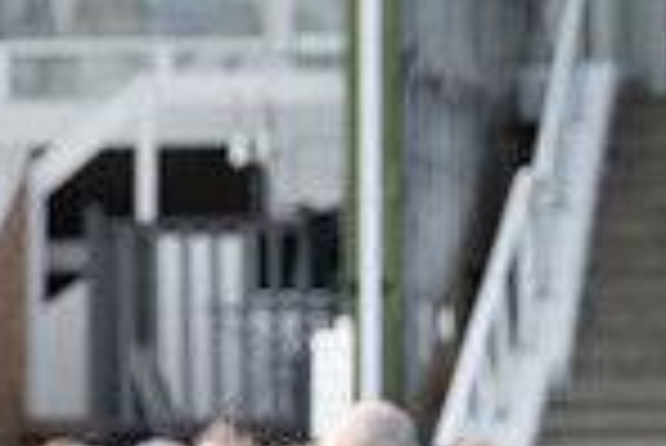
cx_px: -500
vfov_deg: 3.0
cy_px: 829
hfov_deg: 4.4
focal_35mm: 462
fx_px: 8555
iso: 400
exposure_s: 1/800
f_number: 4
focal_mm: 79
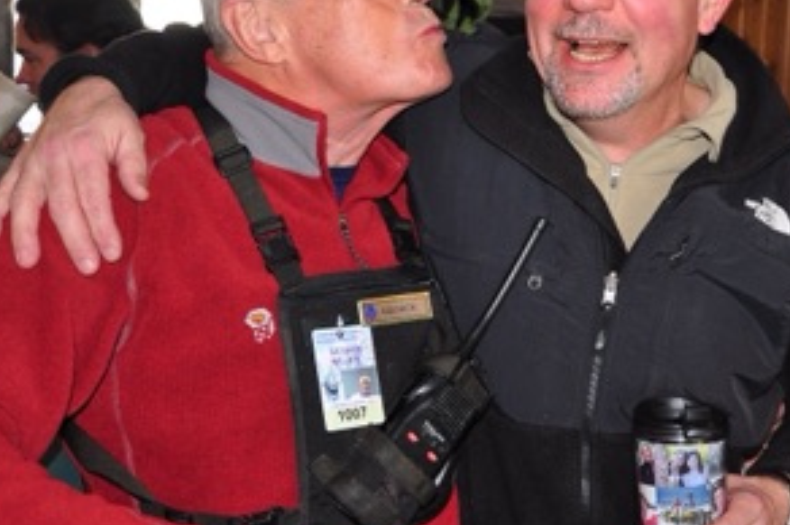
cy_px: 169
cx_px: 565
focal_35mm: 52
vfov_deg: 25.9
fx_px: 1136
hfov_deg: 37.6
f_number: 3.8
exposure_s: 1/60
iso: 200
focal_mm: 21
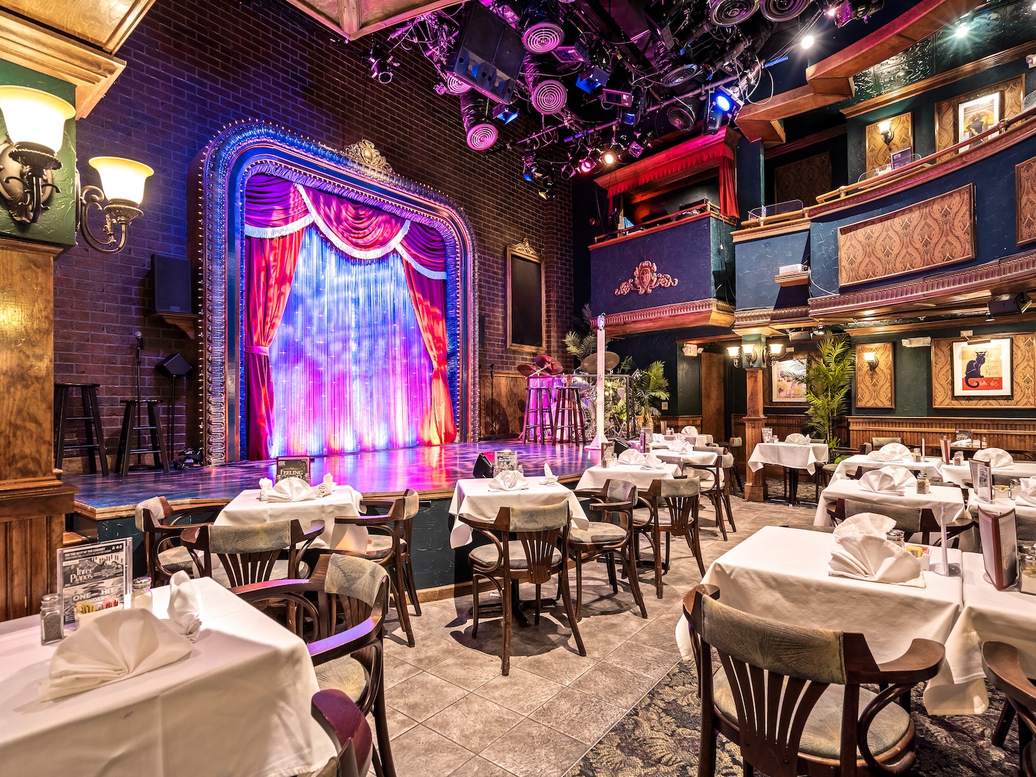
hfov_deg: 87.7
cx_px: 499
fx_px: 539
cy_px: 399
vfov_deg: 71.6
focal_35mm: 18
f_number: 6.3
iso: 640
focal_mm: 16
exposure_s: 3.2
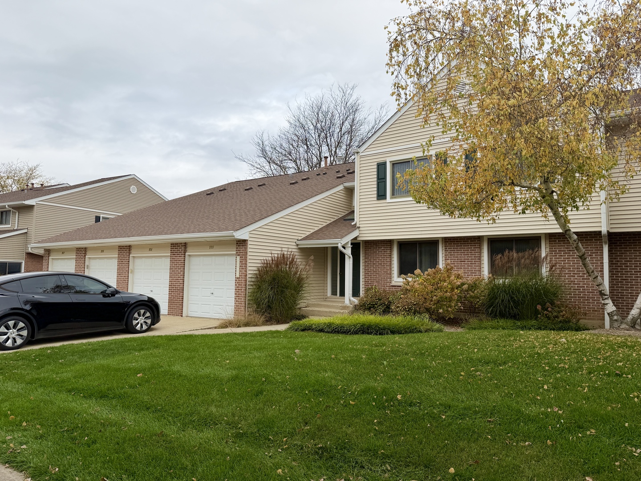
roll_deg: +0.2
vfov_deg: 56.8
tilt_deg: +4.6
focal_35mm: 24
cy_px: 240
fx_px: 444
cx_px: 320
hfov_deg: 71.6
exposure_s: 1/2110
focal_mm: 6.76
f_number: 1.78
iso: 80
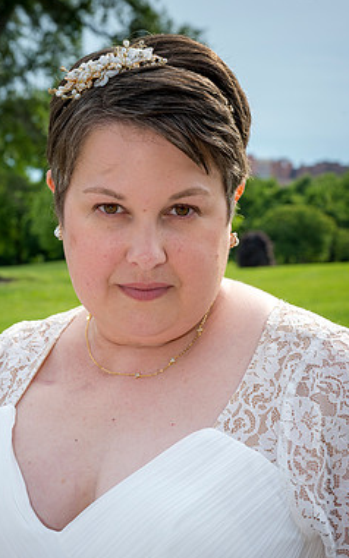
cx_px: 141
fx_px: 1081
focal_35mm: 71
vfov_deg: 28.9
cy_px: 324
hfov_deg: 18.3
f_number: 9
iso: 400
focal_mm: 59
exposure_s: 1/400
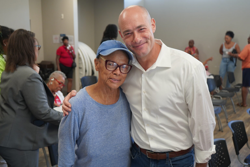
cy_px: 84
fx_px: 243
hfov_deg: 54.4
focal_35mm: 35
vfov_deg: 37.9
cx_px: 125
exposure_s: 1/160
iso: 800
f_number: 4
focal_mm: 35
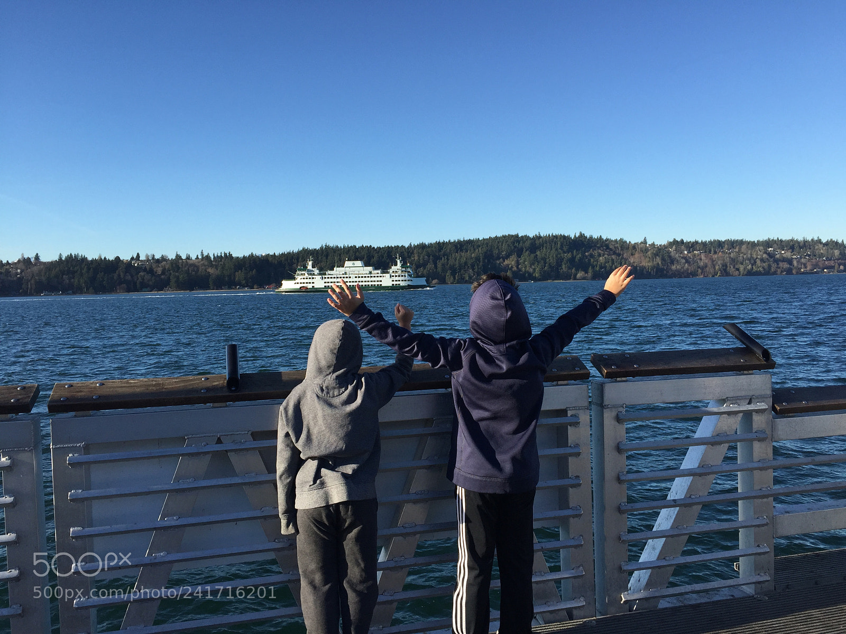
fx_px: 709
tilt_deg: +0.5
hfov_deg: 61.7
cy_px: 317
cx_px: 423
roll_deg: +0.1
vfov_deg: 48.2
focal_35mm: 29
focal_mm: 4.15
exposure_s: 1/1412
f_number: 2.2
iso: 32
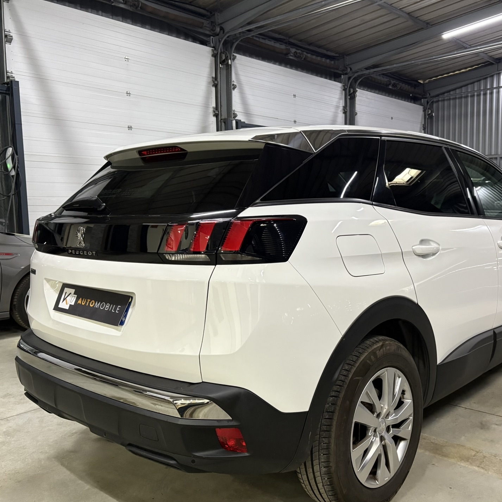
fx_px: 541
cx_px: 304
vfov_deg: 49.7
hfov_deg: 49.4
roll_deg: +1.0
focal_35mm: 33
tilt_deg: -5.5
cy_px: 264
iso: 320
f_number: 1.6
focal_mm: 5.96
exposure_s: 1/50
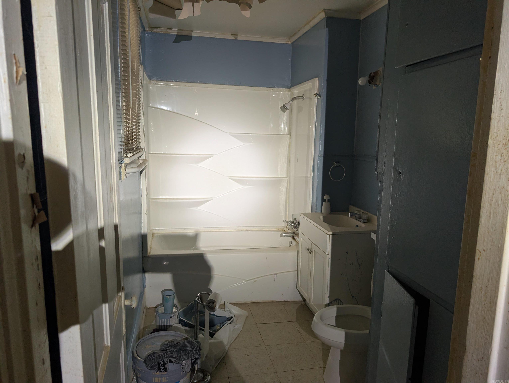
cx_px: 254
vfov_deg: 56.9
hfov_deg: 71.5
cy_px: 192
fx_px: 353
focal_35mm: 24
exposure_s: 1/171
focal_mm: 6.9
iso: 586
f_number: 1.68
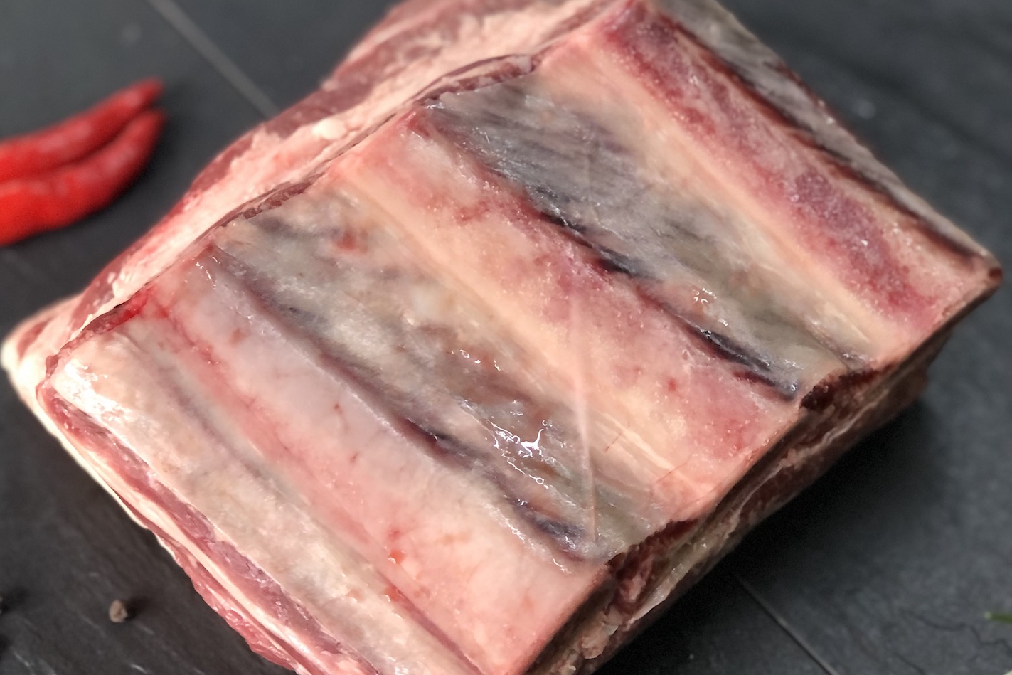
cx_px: 502
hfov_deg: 25.4
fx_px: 2249
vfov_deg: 17.1
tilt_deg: -56.0
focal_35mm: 80
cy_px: 399
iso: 200
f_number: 2.8
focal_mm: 6.6
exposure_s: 1/33
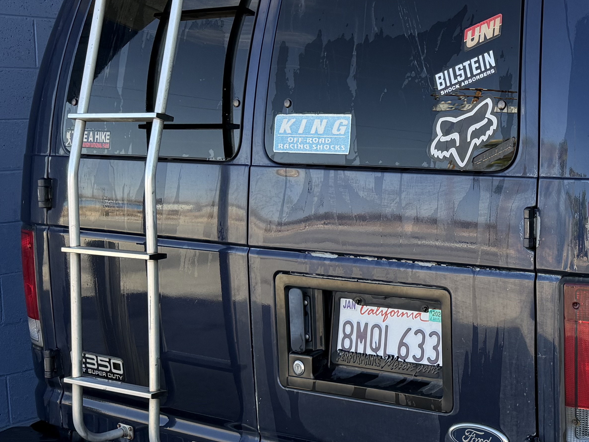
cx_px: 631
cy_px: 232
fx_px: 987
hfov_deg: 30.2
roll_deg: +0.1
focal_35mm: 58
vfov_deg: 25.2
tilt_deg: -6.0
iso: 100
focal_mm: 6.76
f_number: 1.78
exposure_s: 1/931
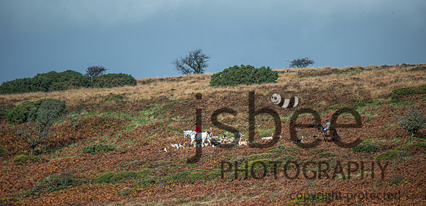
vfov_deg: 2.5
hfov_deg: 5.2
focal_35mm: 432
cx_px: 213
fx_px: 4730
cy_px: 141
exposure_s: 1/1250
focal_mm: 400
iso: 200
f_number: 5.6
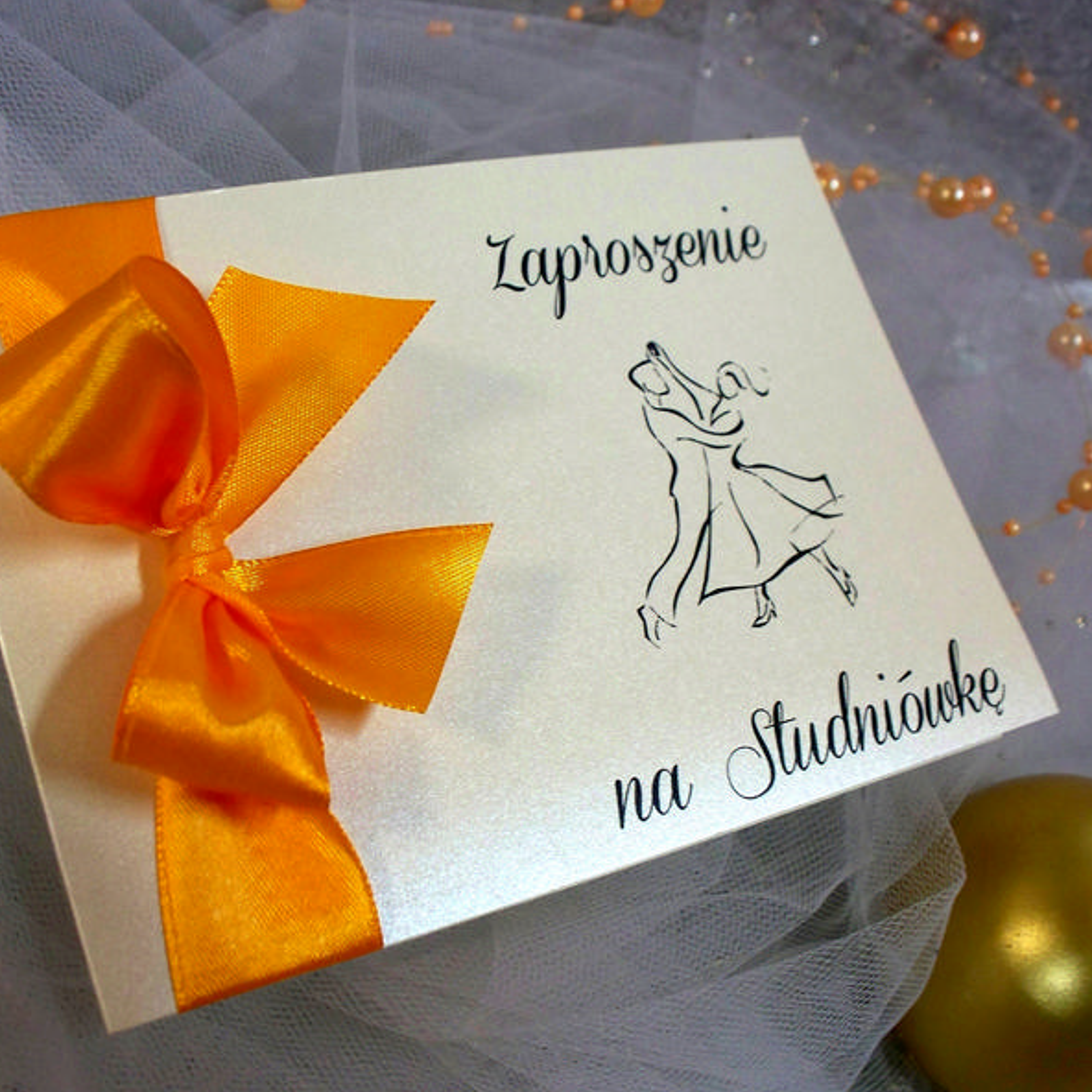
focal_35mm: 43
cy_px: 544
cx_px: 474
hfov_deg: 39.1
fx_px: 1535
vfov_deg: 39.2
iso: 200
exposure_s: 1/60
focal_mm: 7.54
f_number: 2.8
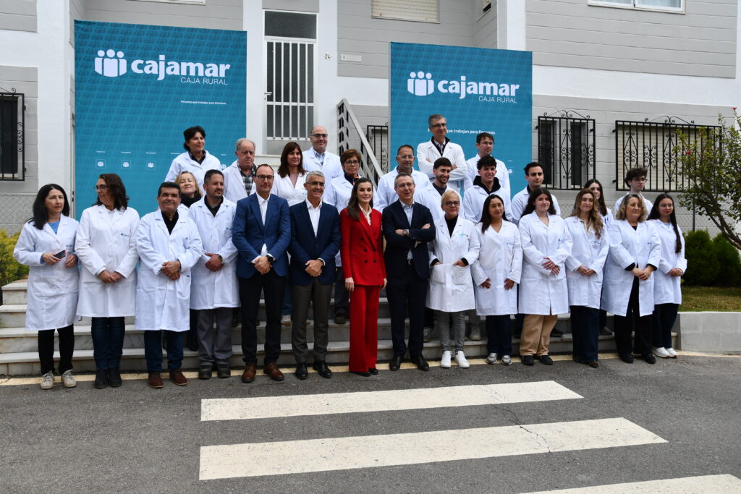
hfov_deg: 60.3
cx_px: 370
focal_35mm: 31
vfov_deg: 42.3
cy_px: 247
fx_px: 638
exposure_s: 1/250
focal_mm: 21
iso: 140
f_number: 8
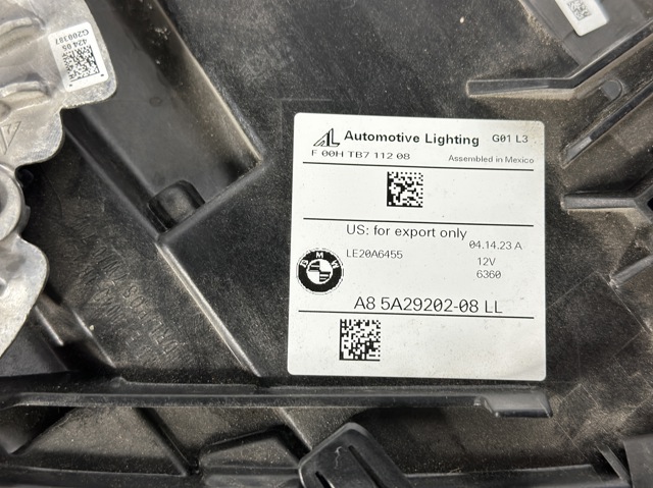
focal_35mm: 48
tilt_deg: -74.5
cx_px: 326
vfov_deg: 30.2
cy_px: 244
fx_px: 905
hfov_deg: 39.7
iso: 100
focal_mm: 6.86
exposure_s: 1/50
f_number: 1.78
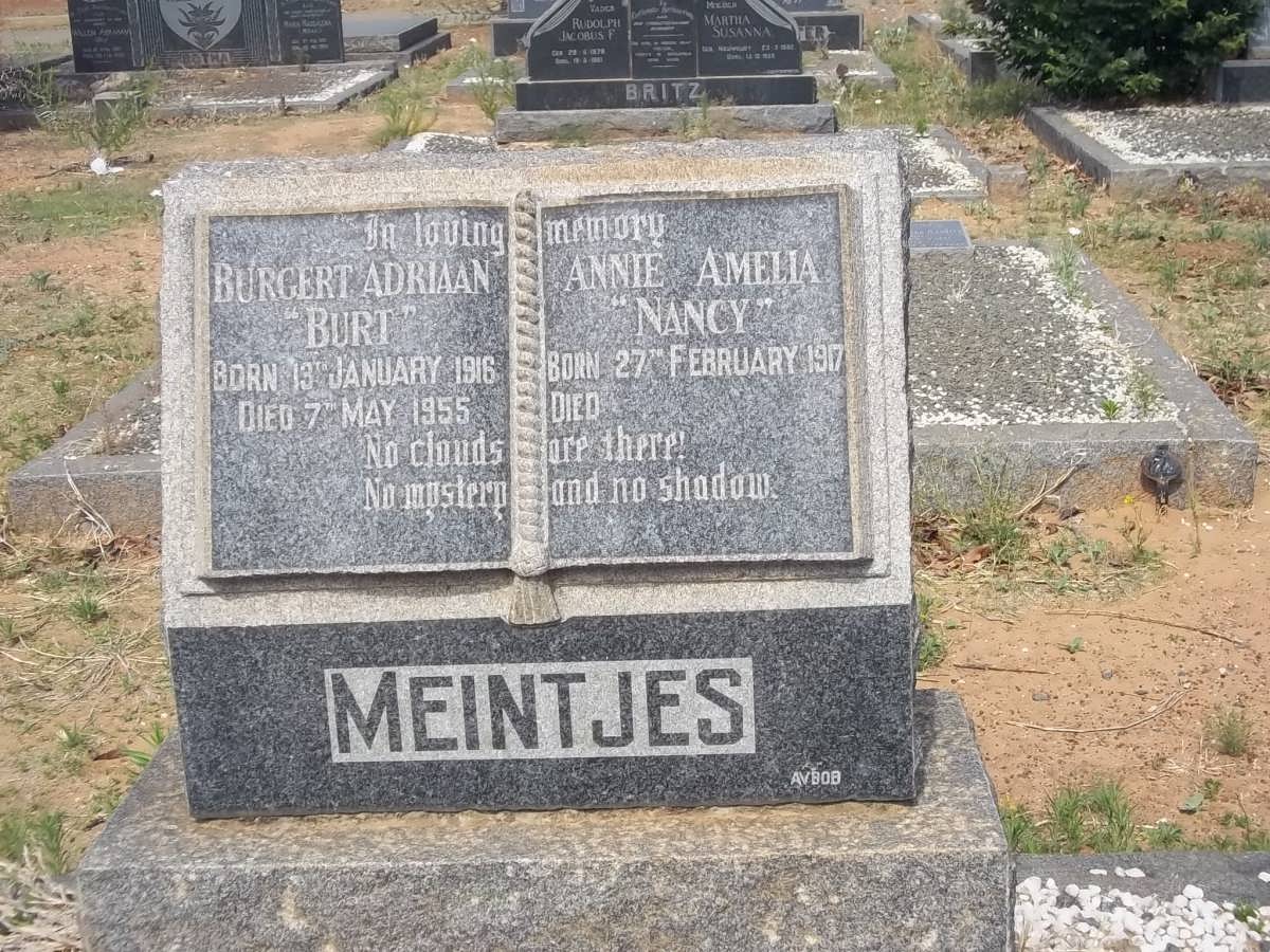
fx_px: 1834
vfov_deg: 29.1
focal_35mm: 50
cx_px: 635
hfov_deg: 38.2
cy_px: 476
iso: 80
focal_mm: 8.8
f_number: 3.6
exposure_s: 1/500
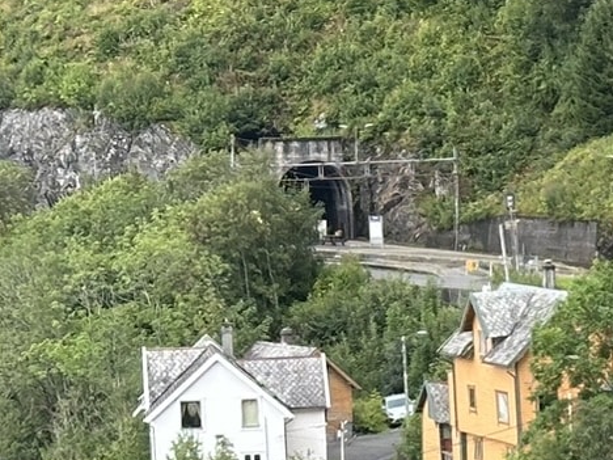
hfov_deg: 9.1
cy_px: 506
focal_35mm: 210
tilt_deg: -6.9
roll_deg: +1.3
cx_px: 975
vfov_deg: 7.0
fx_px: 3719
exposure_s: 1/228
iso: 64
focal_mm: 6.86
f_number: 1.78
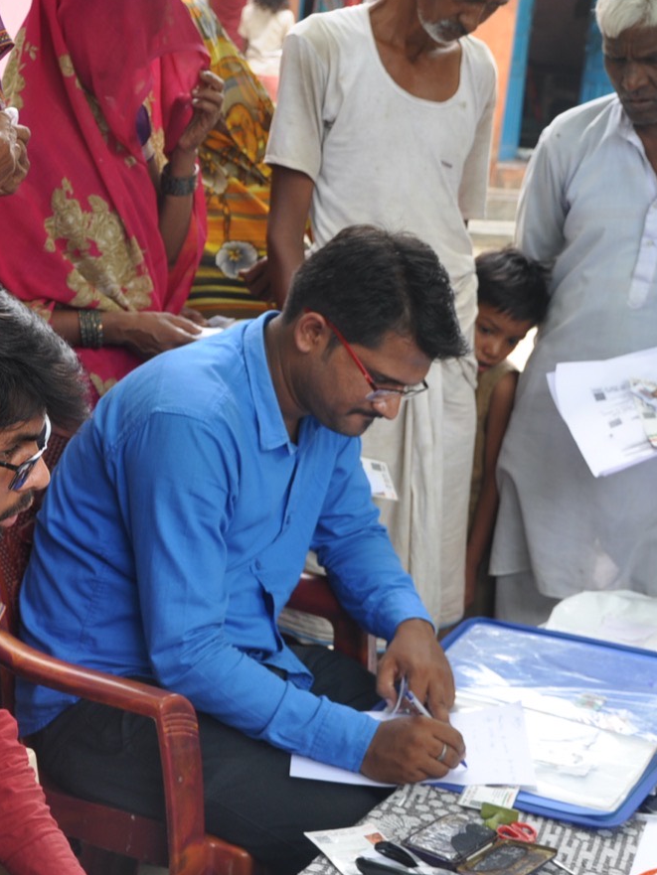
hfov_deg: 21.6
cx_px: 363
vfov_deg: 28.6
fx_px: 1720
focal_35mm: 68
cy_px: 450
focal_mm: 26
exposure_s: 1/80
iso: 200
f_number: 5.6
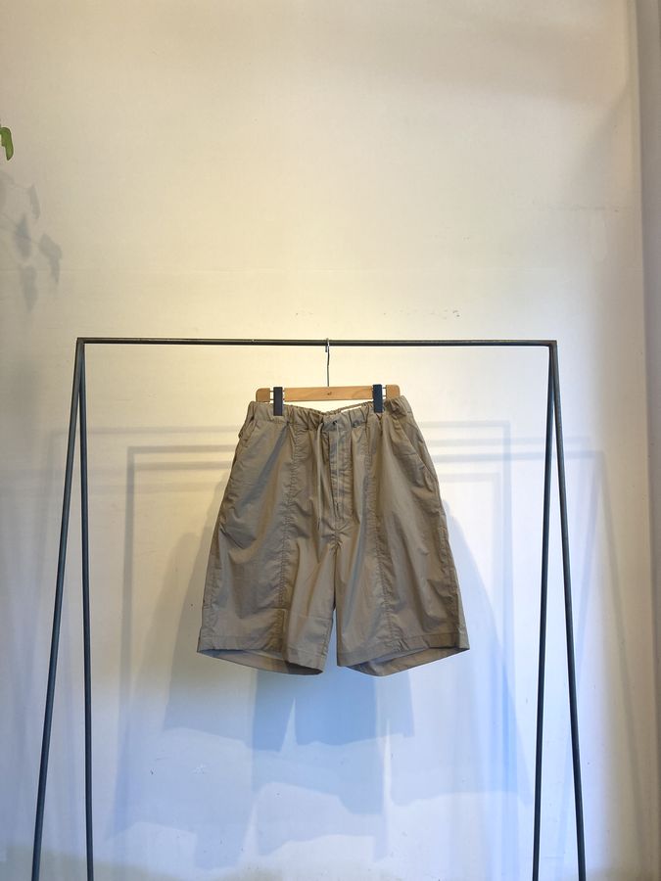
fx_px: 713
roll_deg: -0.7
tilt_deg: +3.7
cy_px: 440
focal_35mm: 28
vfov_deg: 63.4
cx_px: 330
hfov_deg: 49.7
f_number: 1.8
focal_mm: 3.99
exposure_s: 1/100
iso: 50
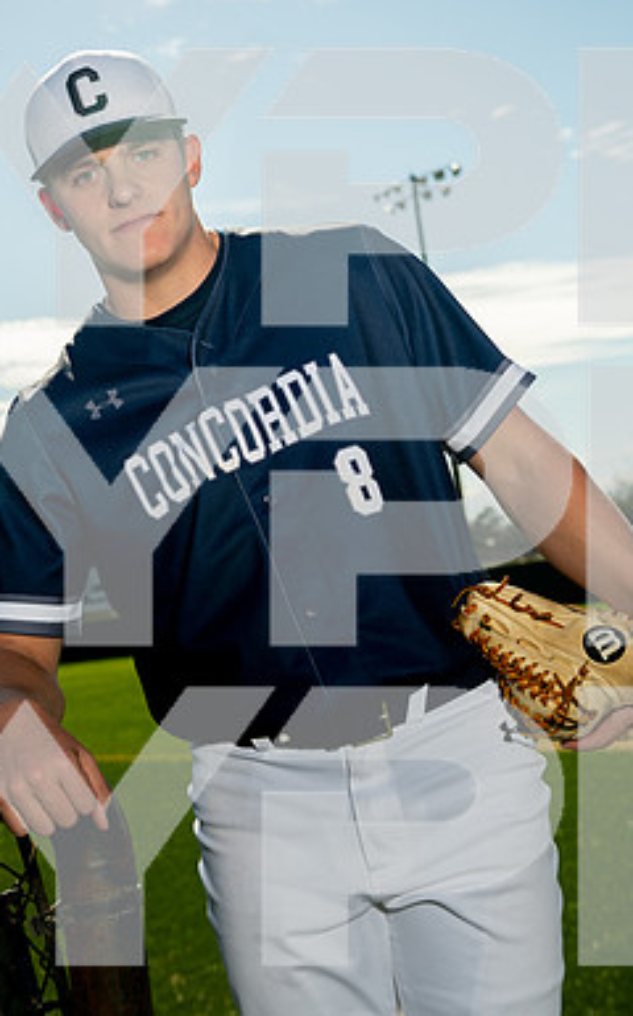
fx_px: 1742
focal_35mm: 63
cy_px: 508
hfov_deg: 20.5
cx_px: 219
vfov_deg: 32.5
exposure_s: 1/250
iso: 100
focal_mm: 41
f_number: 4.5
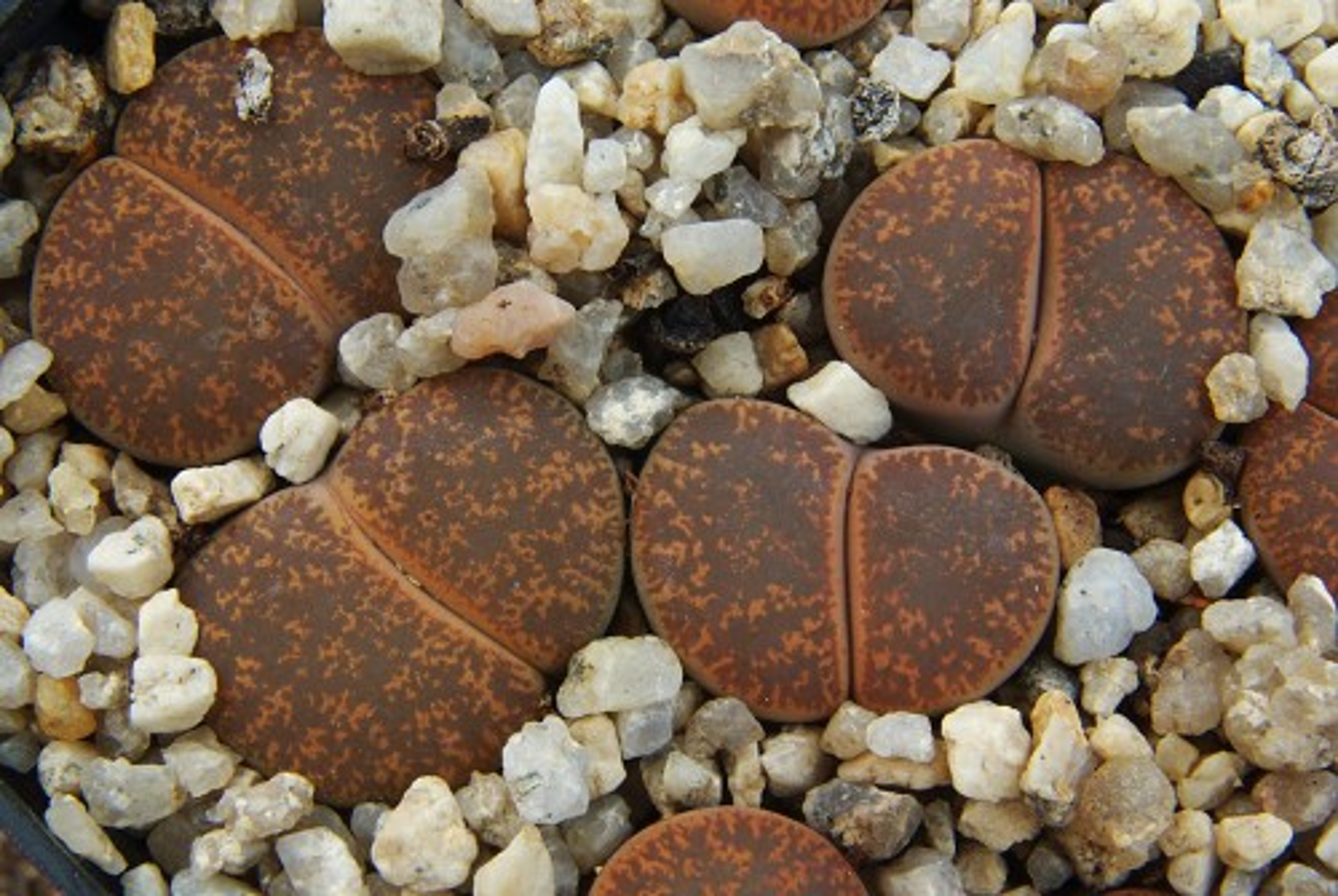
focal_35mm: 105
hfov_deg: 19.4
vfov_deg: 13.1
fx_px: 3908
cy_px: 448
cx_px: 669
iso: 100
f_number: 38
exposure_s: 1
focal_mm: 70
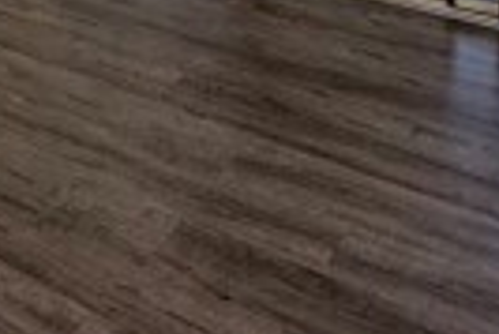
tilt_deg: -13.0
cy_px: -210
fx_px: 971
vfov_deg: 17.0
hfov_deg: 26.5
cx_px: -53
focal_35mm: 70
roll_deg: +5.5
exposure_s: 1/99
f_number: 2.2
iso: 50
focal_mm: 2.22
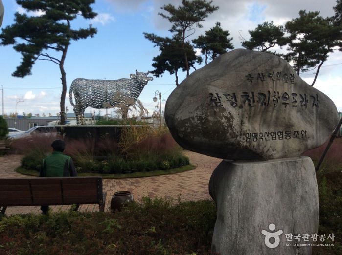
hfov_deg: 55.4
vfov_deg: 42.8
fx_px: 326
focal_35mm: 33
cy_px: 128
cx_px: 171
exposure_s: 1/635
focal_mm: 3.3
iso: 32
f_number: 2.4
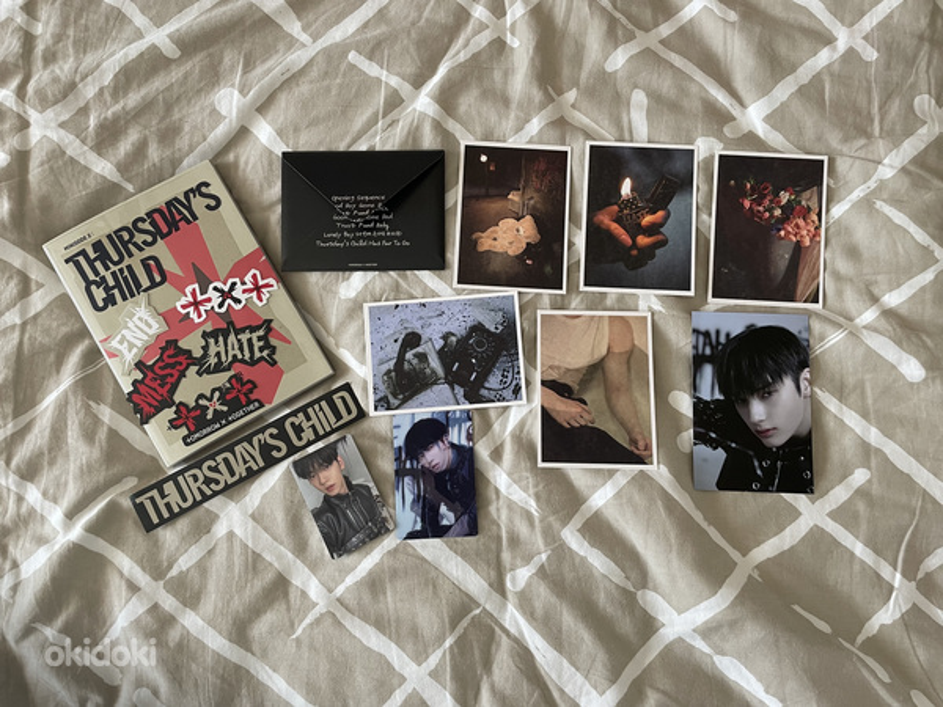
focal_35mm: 26
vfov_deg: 53.1
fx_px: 708
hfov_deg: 67.3
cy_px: 354
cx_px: 472
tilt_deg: -83.4
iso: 160
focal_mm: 4.2
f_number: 1.6
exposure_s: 1/60
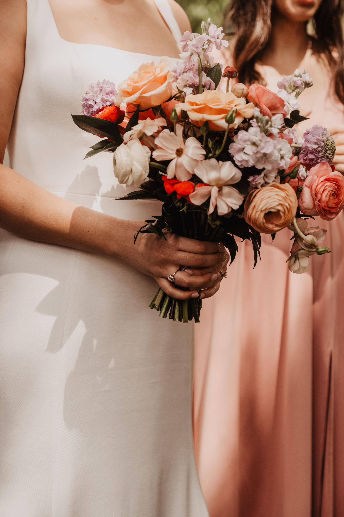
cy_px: 258
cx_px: 172
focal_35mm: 68
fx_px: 975
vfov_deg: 29.7
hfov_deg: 20.0
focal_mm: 45.5
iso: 250
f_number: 2.8
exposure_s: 1/800
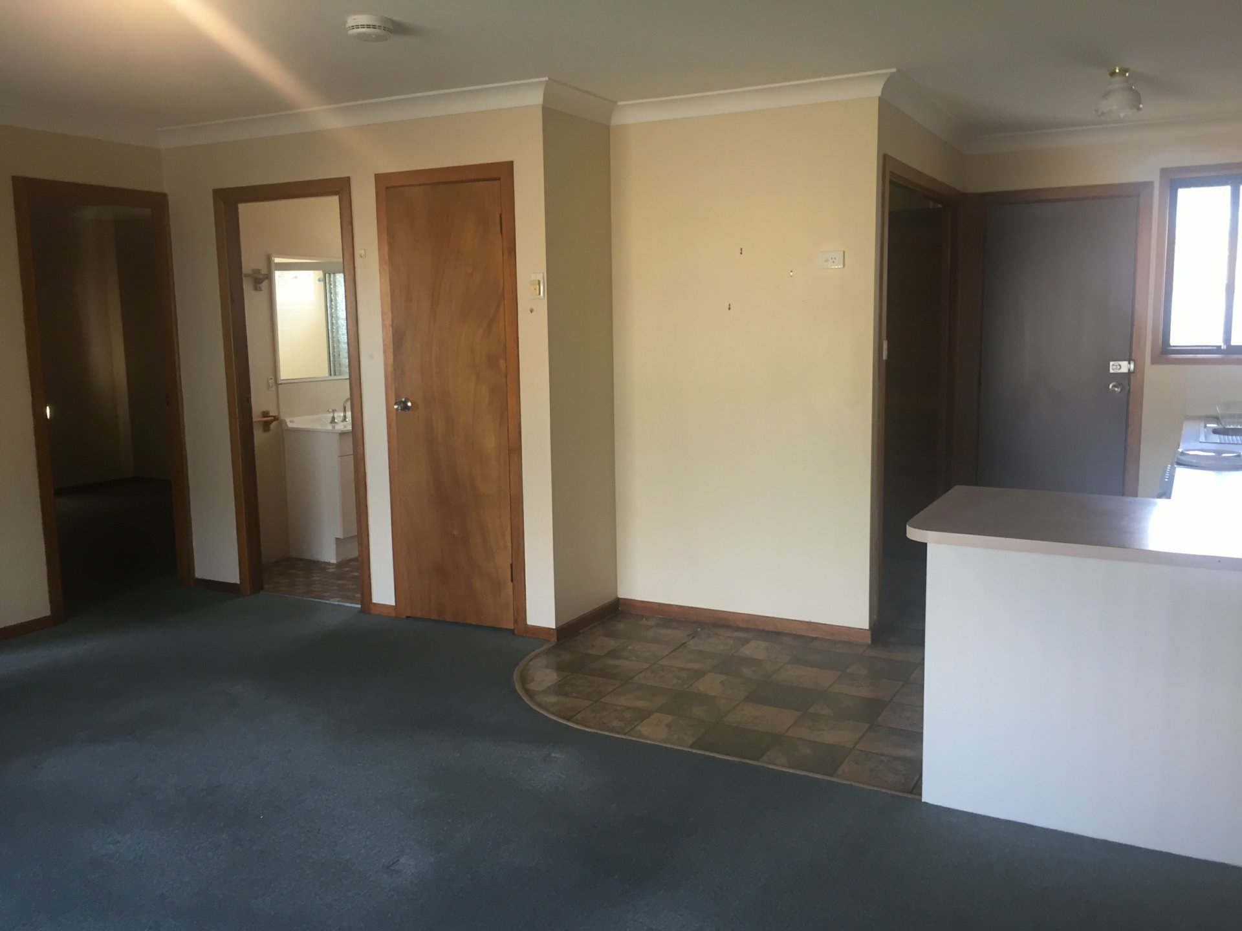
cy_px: 466
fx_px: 1041
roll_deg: -0.9
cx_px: 621
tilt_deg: -8.2
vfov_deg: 48.2
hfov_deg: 61.7
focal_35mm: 29
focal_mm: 4.15
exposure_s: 1/33
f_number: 2.2
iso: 80
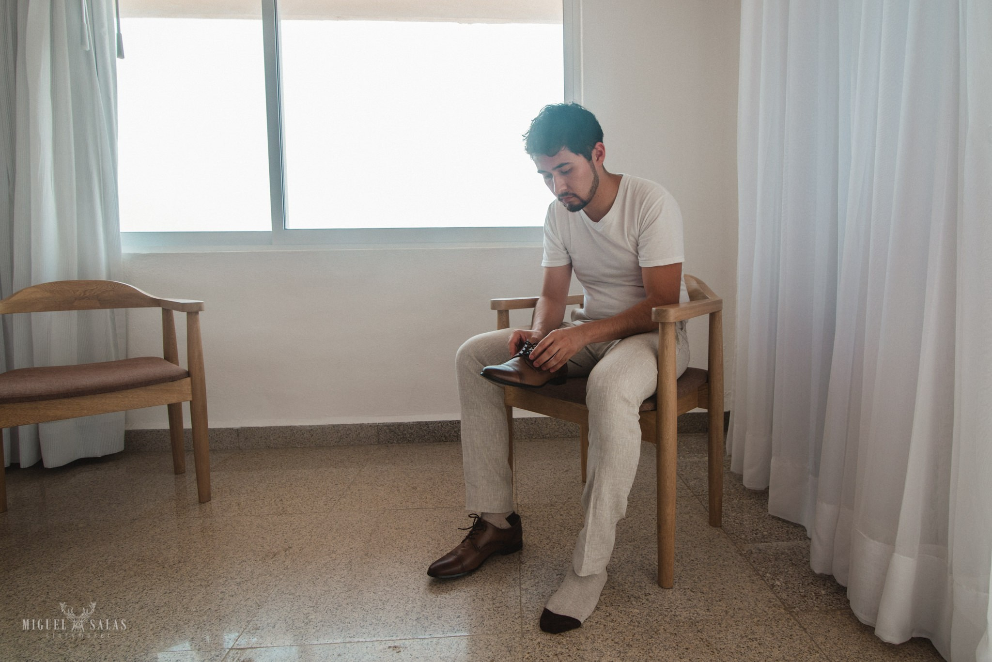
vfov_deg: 66.8
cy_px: 301
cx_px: 551
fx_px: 501
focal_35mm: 18
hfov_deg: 89.1
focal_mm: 16
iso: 400
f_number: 5
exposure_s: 1/250
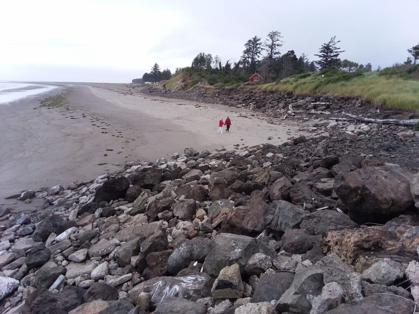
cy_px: 157
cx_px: 210
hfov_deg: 65.3
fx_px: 327
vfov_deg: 51.4
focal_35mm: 27
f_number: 1.9
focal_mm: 2.91
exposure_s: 1/1121
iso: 50
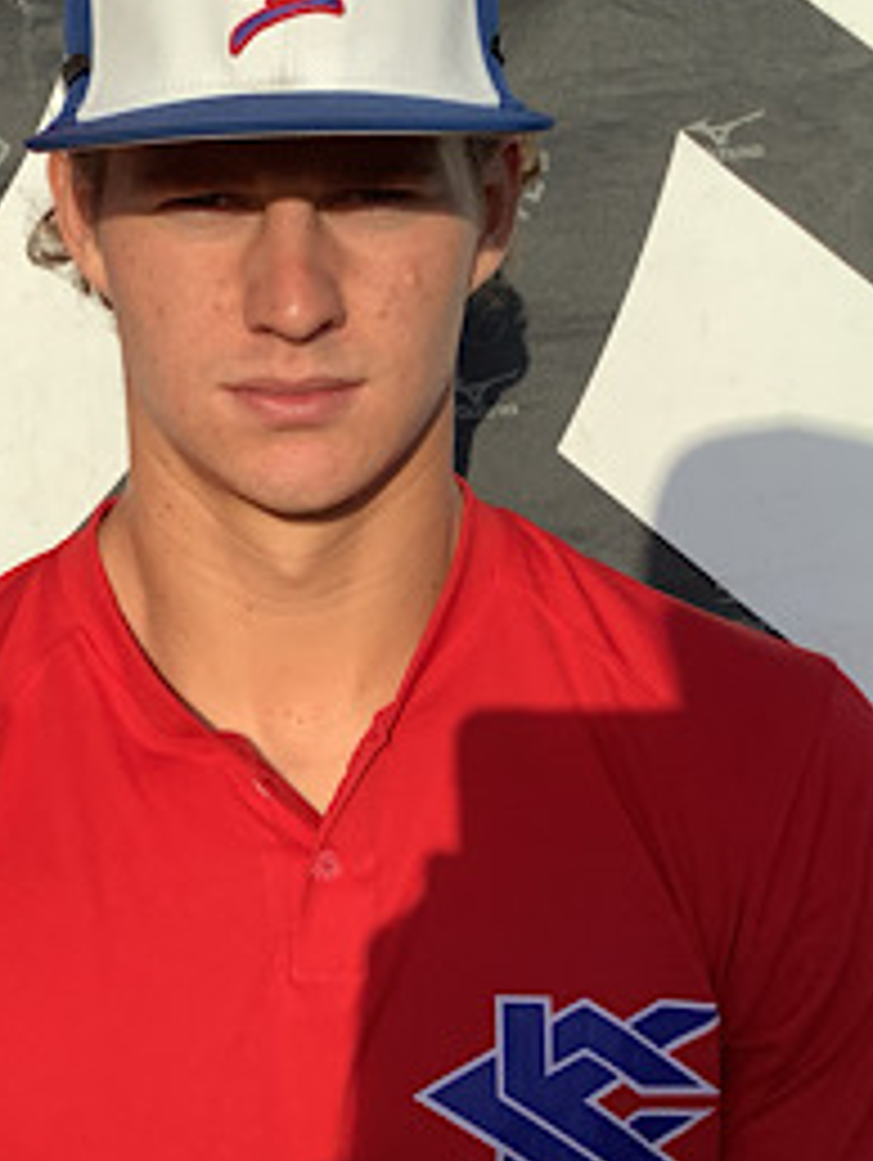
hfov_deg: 30.1
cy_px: 630
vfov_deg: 39.6
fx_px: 1611
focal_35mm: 48
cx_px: 288
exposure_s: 1/1294
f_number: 2.4
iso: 25
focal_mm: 3.3
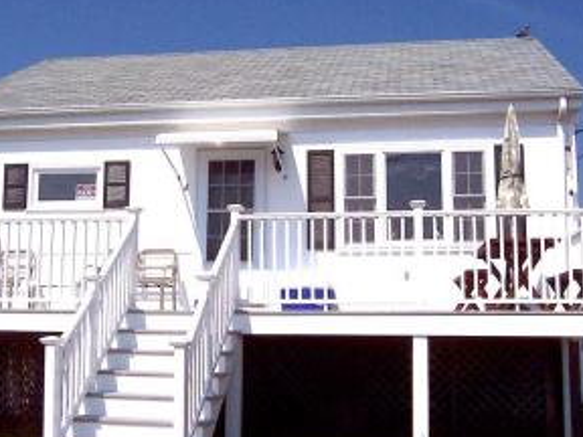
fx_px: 842
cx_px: 255
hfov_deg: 38.1
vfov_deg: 29.1
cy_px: 212
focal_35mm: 50
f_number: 5.6
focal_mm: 5.6
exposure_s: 1/2000
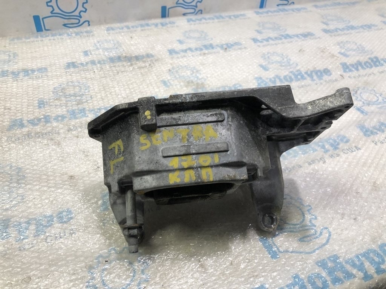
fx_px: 312
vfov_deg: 49.7
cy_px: 144
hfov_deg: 63.4
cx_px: 193
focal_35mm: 28
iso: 32
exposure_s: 1/33
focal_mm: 4
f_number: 1.8
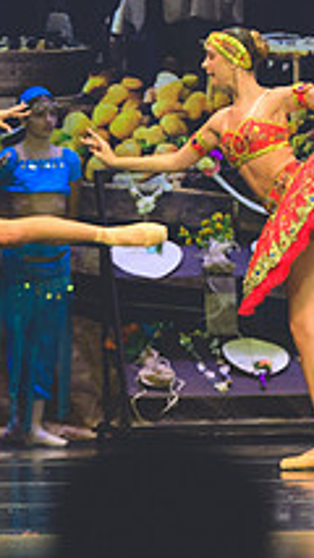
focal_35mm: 532
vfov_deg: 4.1
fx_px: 7865
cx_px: 264
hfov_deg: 2.3
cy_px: 238
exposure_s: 1/500
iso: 2000
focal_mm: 125
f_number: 2.8
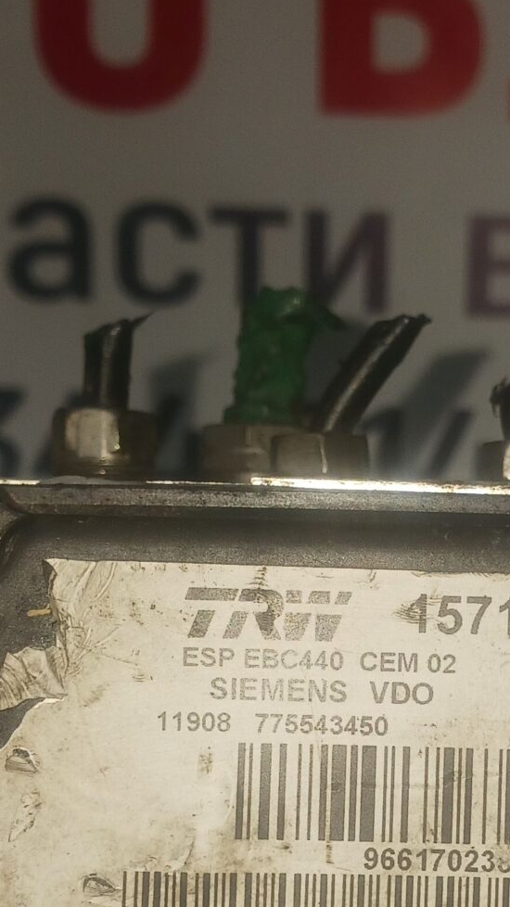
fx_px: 1851
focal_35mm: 77
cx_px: 446
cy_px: 604
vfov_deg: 27.4
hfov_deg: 15.5
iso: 50
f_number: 1.8
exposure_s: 1/50
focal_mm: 4
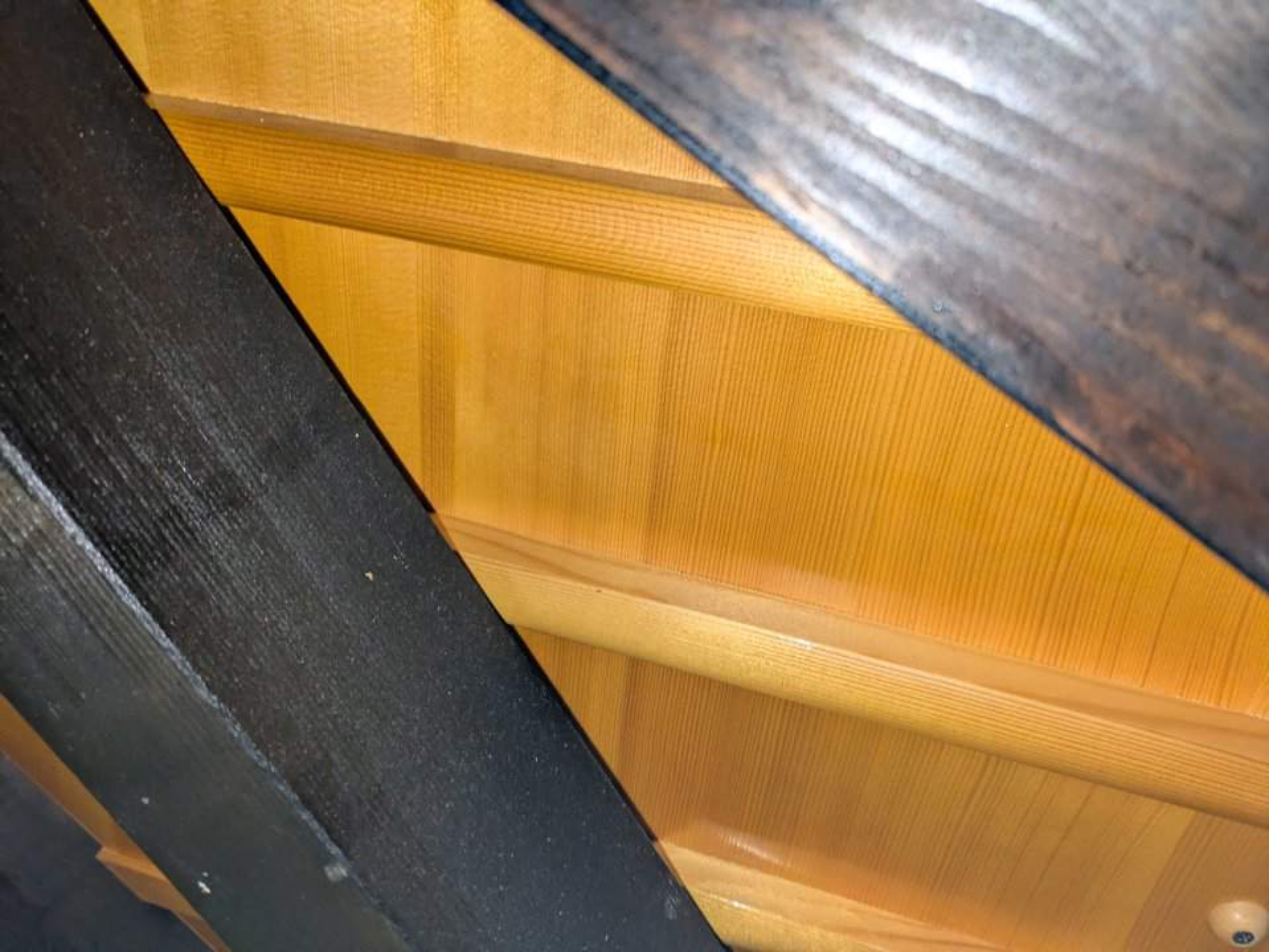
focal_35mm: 25
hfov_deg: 69.4
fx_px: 917
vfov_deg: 54.9
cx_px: 634
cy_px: 476
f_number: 1.89
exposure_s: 1/60
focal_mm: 5.43
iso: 207
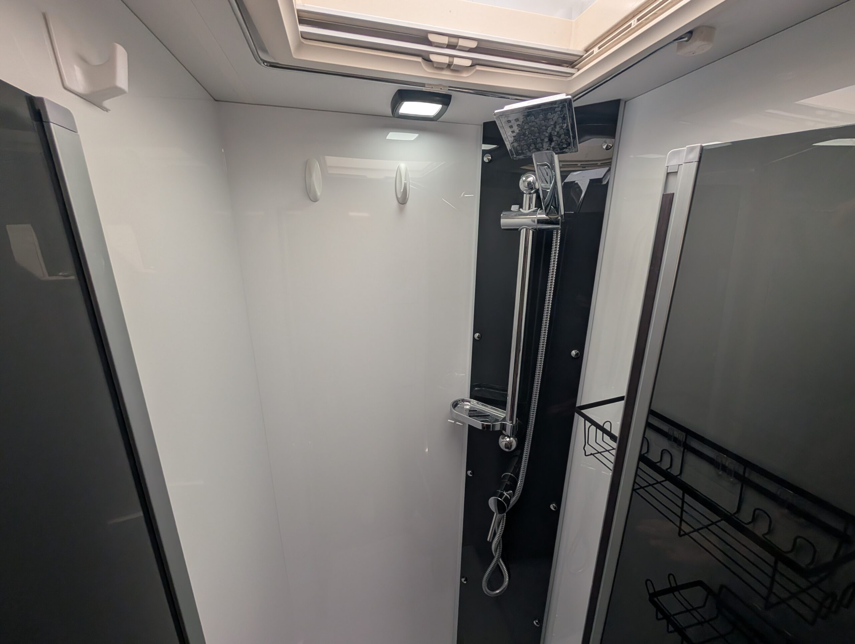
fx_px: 297
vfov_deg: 94.6
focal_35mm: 12
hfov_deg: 110.5
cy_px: 322
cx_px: 428
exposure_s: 1/532
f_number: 1.7
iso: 65
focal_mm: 2.02
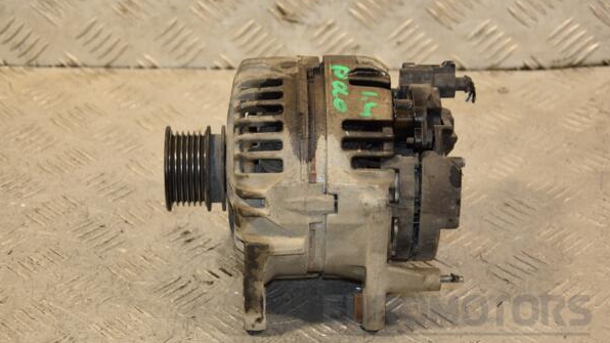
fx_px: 1585
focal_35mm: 98
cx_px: 304
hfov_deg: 21.8
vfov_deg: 12.3
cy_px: 174
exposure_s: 1/125
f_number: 5.3
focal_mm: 62
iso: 800
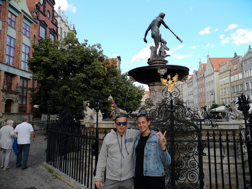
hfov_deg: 65.3
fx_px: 197
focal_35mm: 27
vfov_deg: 51.3
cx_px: 126
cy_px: 94
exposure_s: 1/525
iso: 50
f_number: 1.8
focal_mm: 3.95
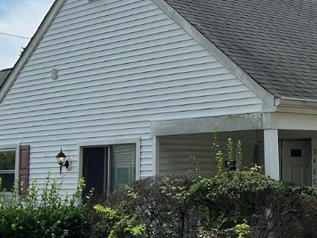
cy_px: 123
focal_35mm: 92
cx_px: 330
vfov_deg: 16.1
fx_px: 843
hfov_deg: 20.5
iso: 50
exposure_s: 1/8000
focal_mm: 5.7
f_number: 1.5
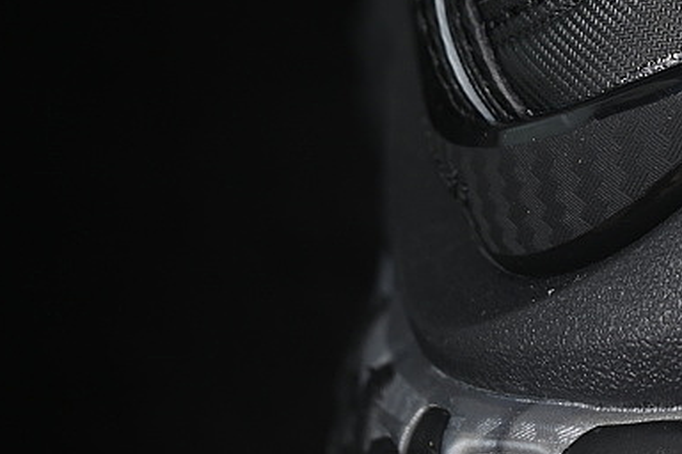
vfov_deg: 6.5
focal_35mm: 211
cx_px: 822
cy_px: -138
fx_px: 3997
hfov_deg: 9.6
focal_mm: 50
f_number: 6.3
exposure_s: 1/60
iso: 160
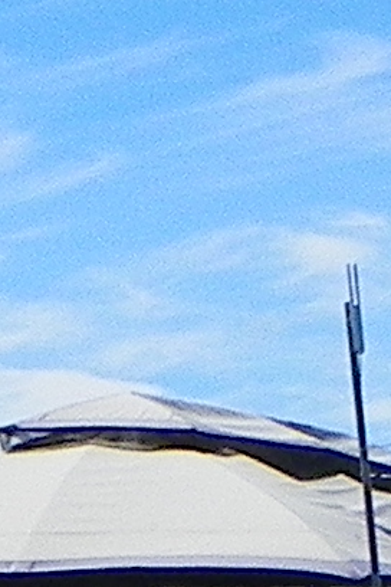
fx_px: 5164
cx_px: 983
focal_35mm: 317
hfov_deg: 4.2
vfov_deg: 6.4
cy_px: 839
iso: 64
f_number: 5.6
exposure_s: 1/400
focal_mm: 5.2
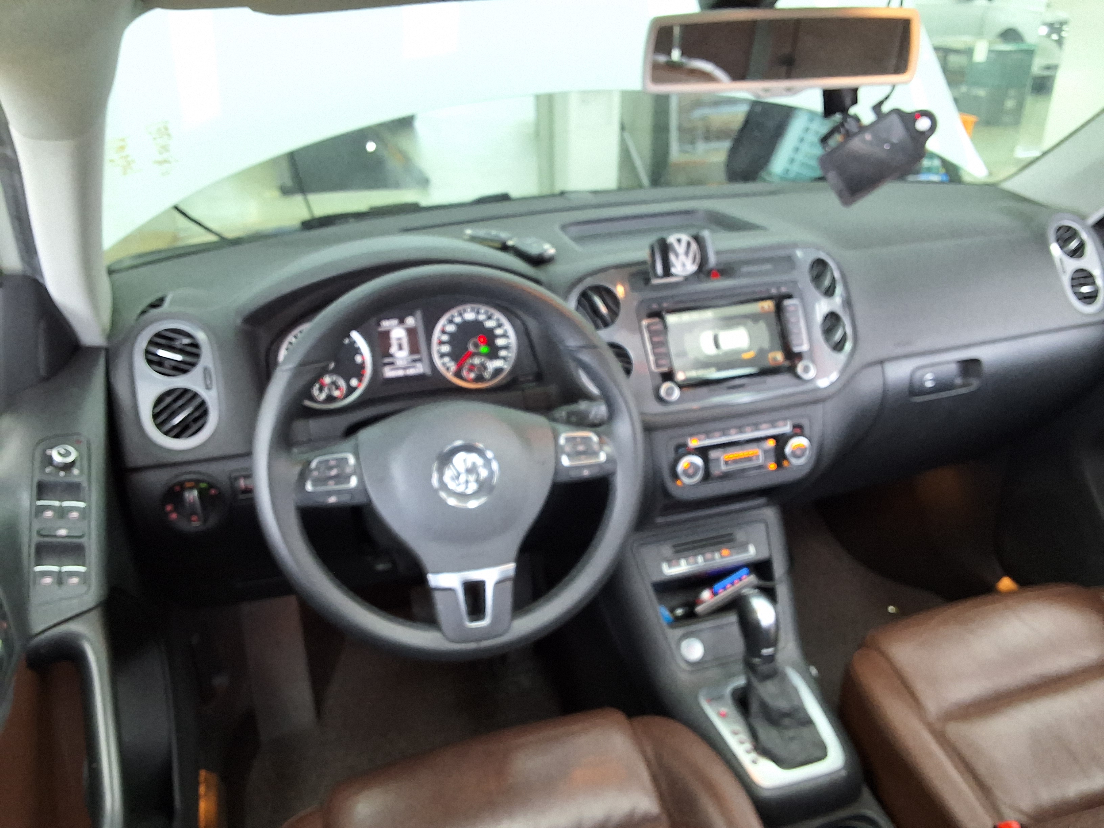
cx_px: 552
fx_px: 893
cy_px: 414
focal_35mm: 28
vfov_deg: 49.7
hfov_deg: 63.4
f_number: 1.9
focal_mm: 2.91
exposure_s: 1/40
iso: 125
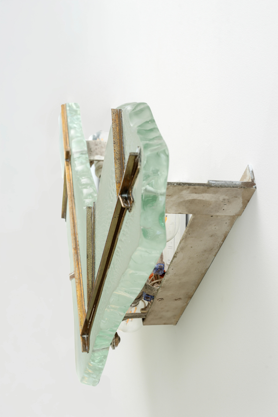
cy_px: 208
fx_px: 579
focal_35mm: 50
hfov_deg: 27.0
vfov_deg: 39.6
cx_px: 139
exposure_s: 1/25
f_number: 11
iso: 250
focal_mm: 50
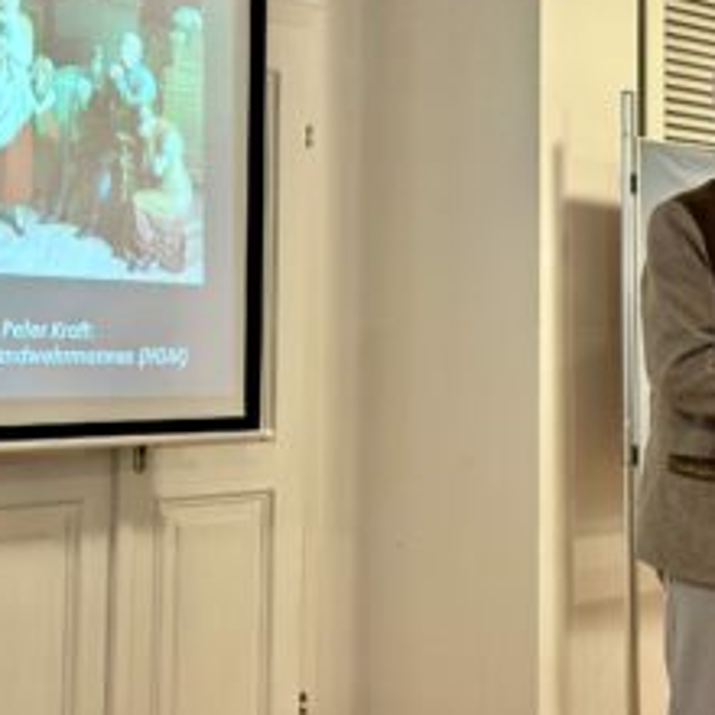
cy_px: 260
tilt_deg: +2.3
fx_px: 1706
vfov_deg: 23.6
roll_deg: -0.4
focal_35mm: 73
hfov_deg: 23.6
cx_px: 414
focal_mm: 6.86
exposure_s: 1/50
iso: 200
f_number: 1.78
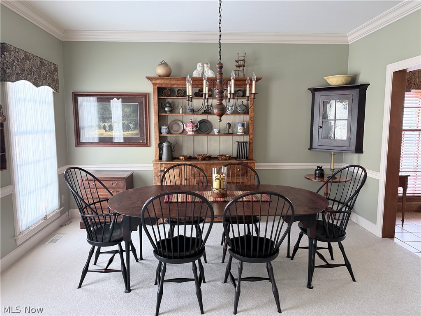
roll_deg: +1.0
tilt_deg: -7.0
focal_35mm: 24
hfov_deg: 71.6
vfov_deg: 56.8
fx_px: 292
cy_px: 158
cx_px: 210
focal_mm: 6.76
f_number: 1.78
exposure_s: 1/69
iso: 200
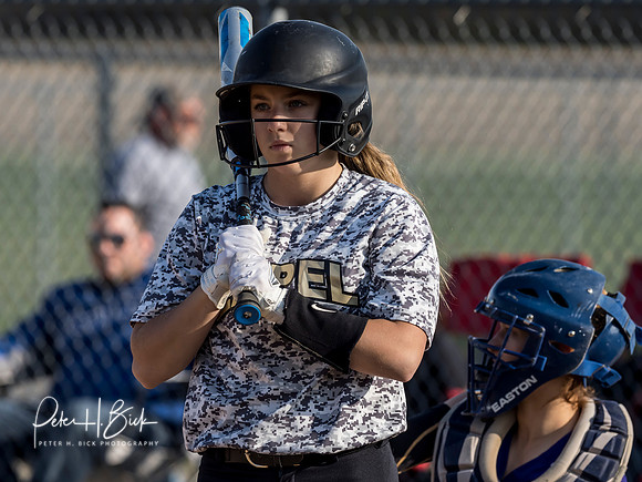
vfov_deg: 2.5
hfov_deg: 3.3
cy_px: 241
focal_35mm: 601
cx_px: 321
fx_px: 11146
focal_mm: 300
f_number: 5.6
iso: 400
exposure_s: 1/1600
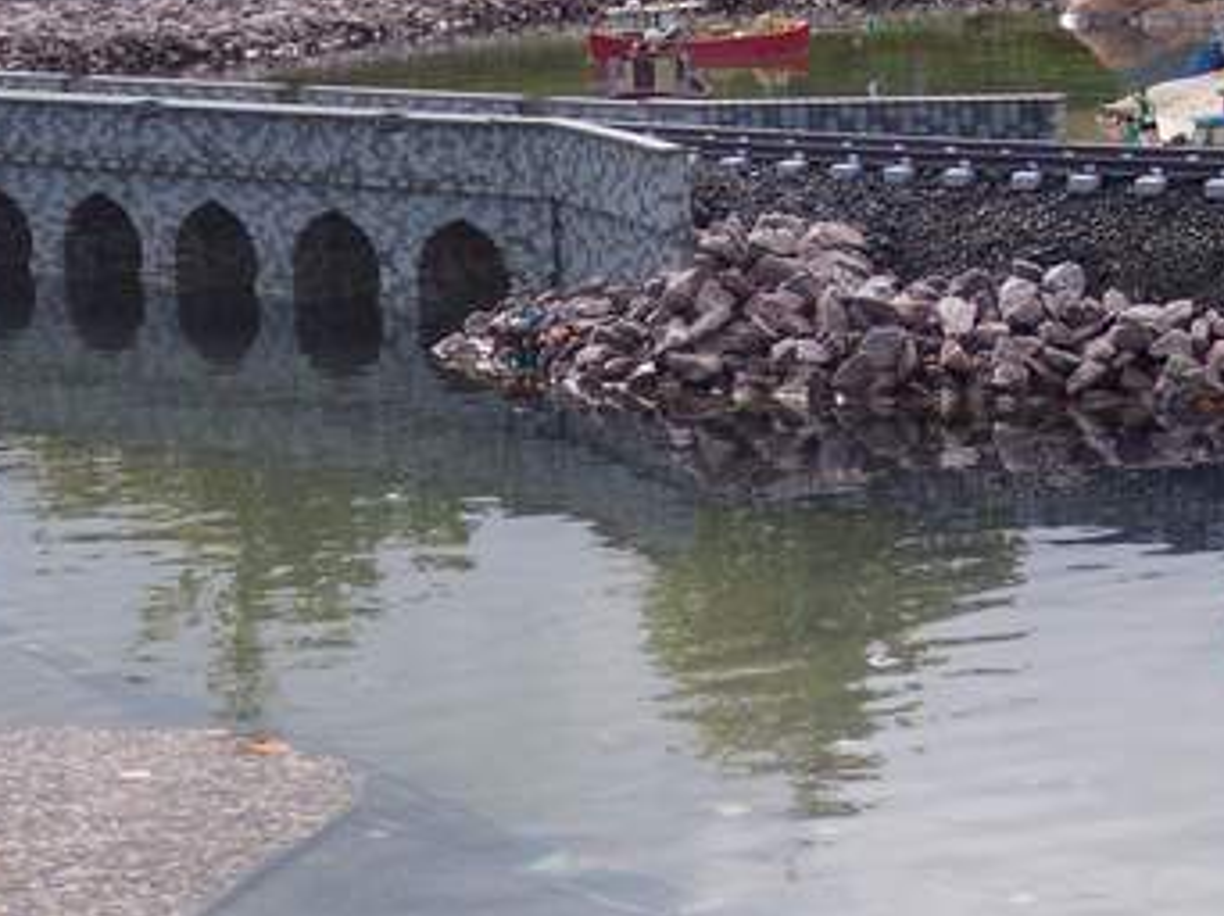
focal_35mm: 118
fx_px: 4169
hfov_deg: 16.6
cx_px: 866
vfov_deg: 12.5
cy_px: 640
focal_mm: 13.3
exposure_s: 1/700
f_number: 3.4
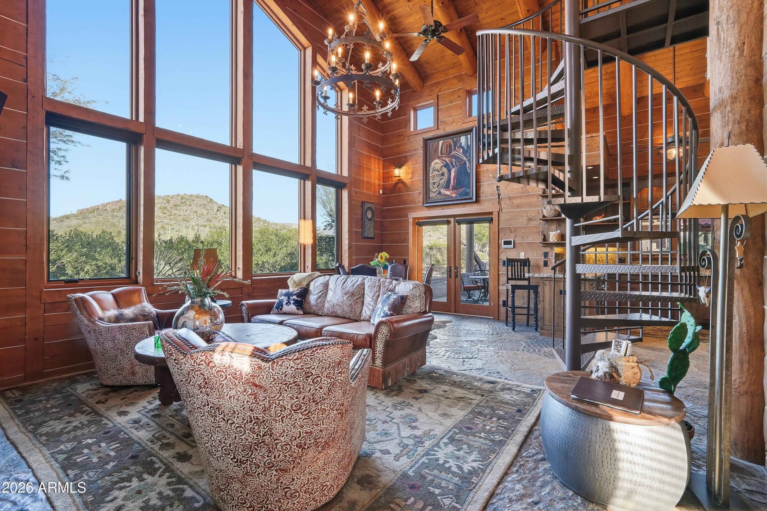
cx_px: 384
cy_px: 256
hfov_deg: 93.3
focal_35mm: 17
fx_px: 362
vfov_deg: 70.4
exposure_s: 1/200
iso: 100
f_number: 9
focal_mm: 17
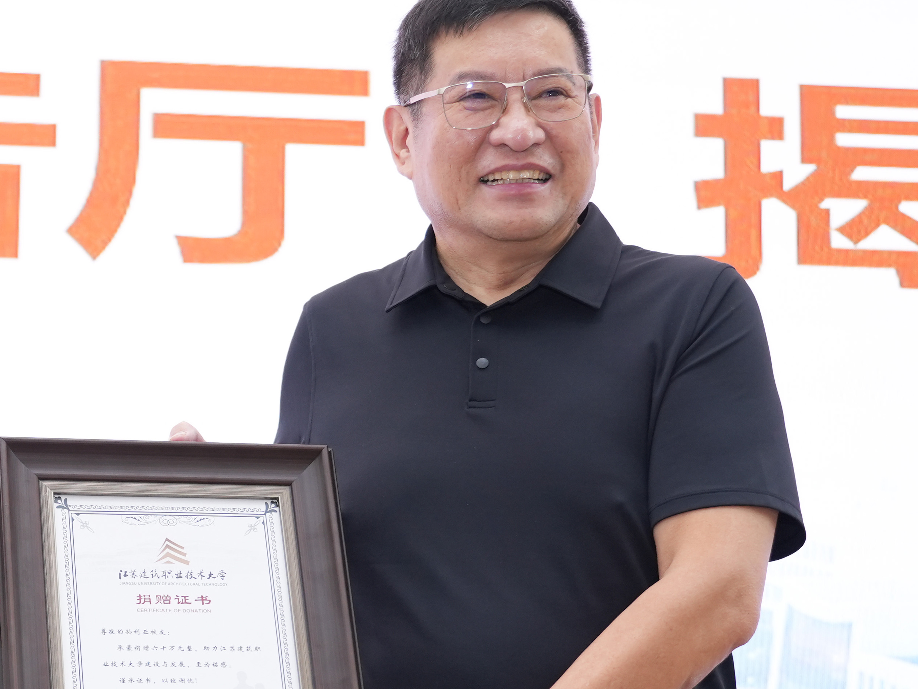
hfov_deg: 24.5
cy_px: 497
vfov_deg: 18.6
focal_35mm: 79
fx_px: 2095
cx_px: 234
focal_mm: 32
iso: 640
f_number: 2.8
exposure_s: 1/200
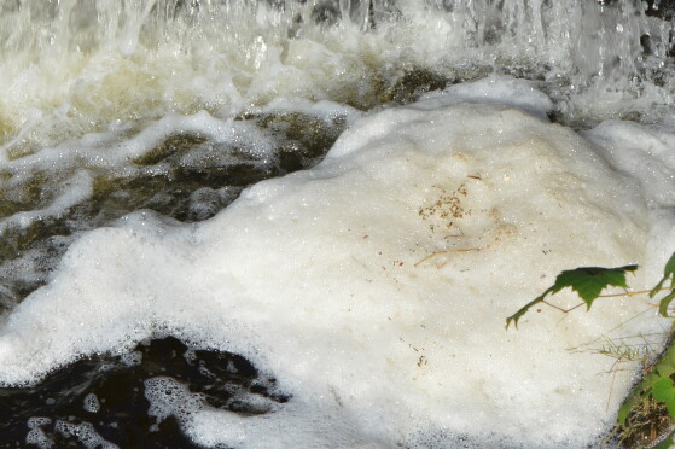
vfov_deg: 16.0
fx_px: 1593
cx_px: 246
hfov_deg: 23.9
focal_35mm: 85
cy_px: 264
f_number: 8
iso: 100
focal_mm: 40
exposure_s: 1/320
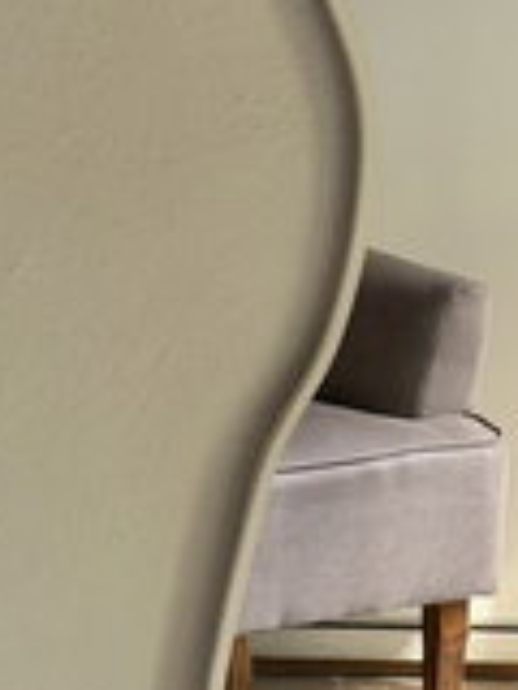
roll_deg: -1.5
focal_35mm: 160
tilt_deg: -13.9
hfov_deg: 9.1
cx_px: 699
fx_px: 3192
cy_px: 313
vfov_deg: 12.3
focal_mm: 6.76
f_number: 1.78
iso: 250
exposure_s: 1/60
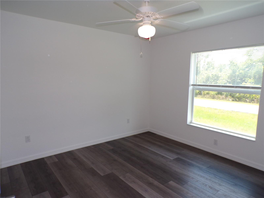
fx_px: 183
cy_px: 99
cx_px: 132
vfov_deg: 56.8
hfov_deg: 71.6
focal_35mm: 24
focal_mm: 4.3
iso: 80
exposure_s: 1/45
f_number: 4.3
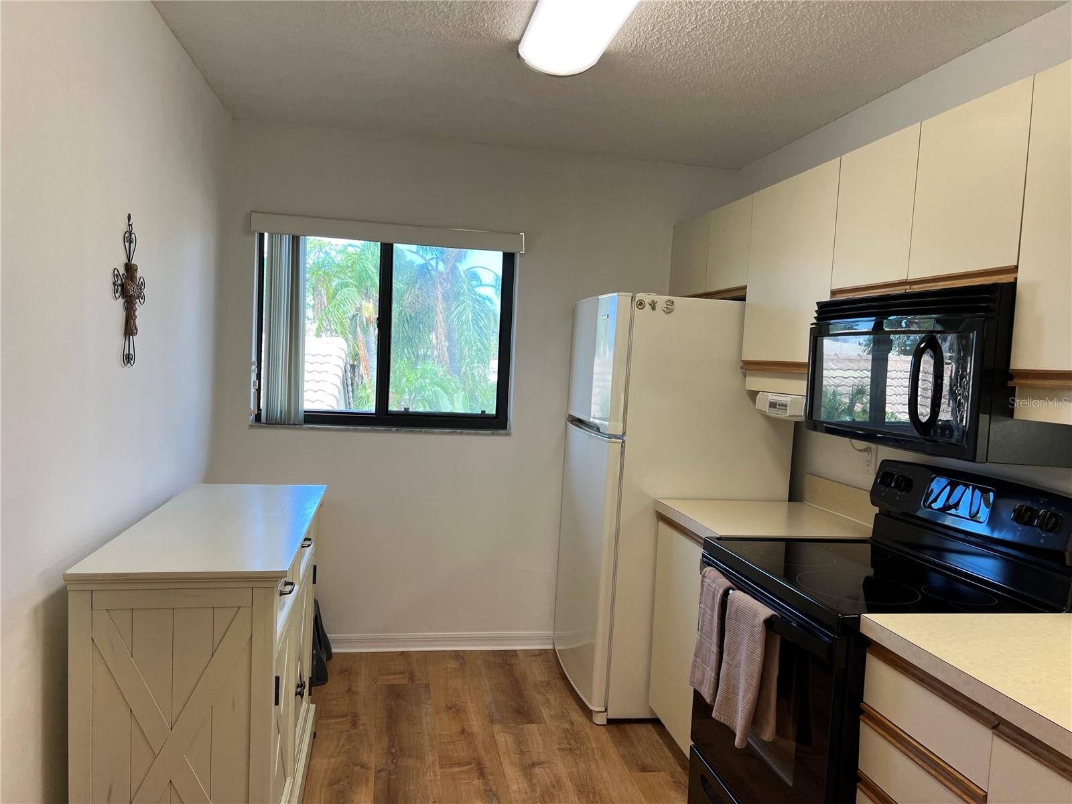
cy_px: 402
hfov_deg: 67.3
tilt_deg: -4.0
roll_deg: -3.0
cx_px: 536
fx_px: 805
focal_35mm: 26
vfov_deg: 53.1
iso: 32
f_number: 1.5
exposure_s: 1/121
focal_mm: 5.7
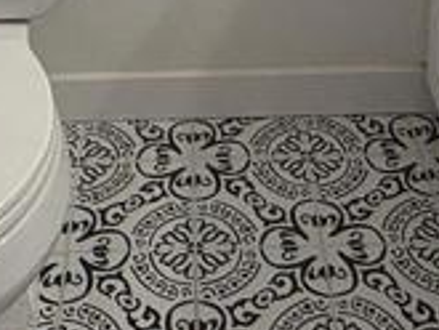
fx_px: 1104
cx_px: 218
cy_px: -311
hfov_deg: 22.5
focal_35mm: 87
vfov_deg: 14.4
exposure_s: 1/120
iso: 100
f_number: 2.2
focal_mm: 2.22
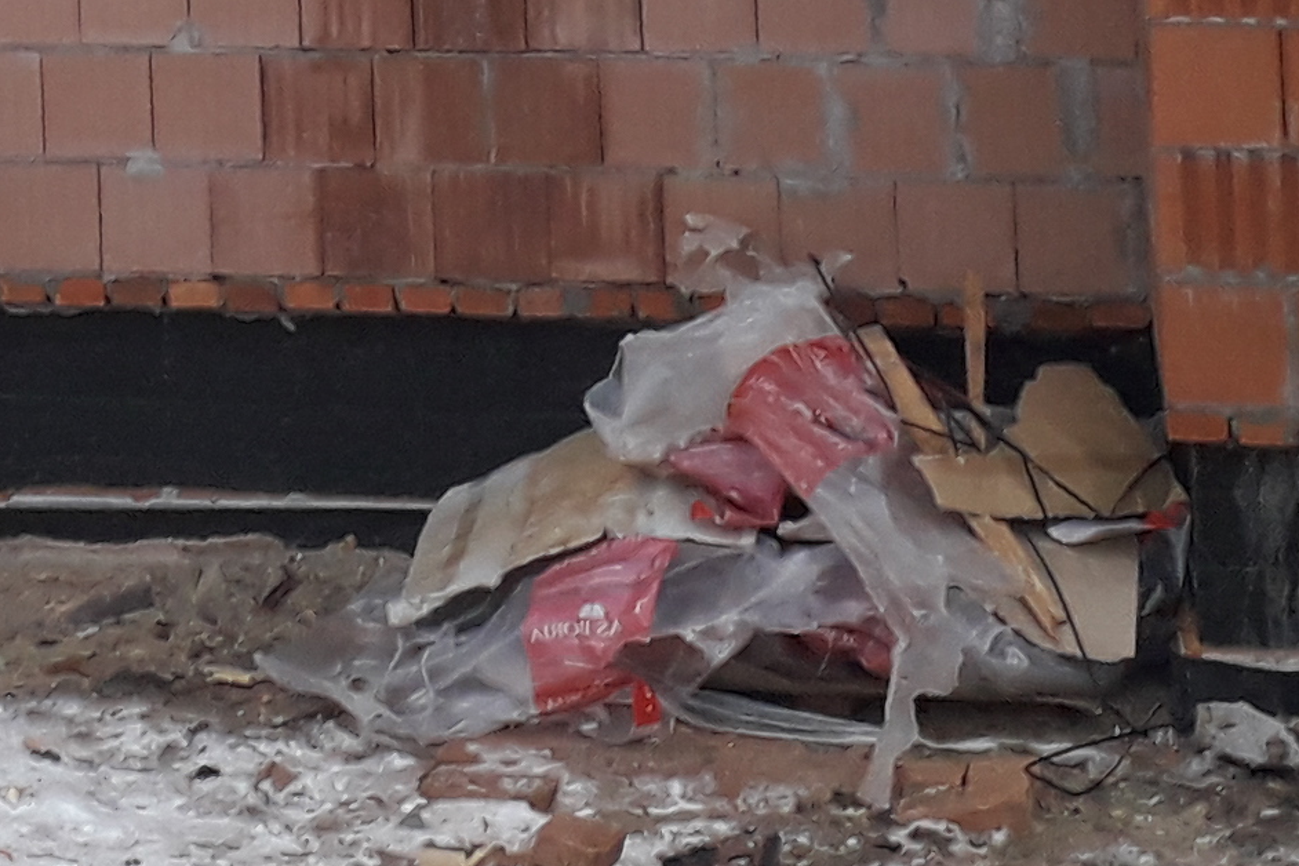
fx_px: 4438
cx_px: 160
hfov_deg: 16.5
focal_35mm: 123
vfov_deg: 10.2
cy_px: -891
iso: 80
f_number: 1.9
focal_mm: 3.6
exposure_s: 1/100
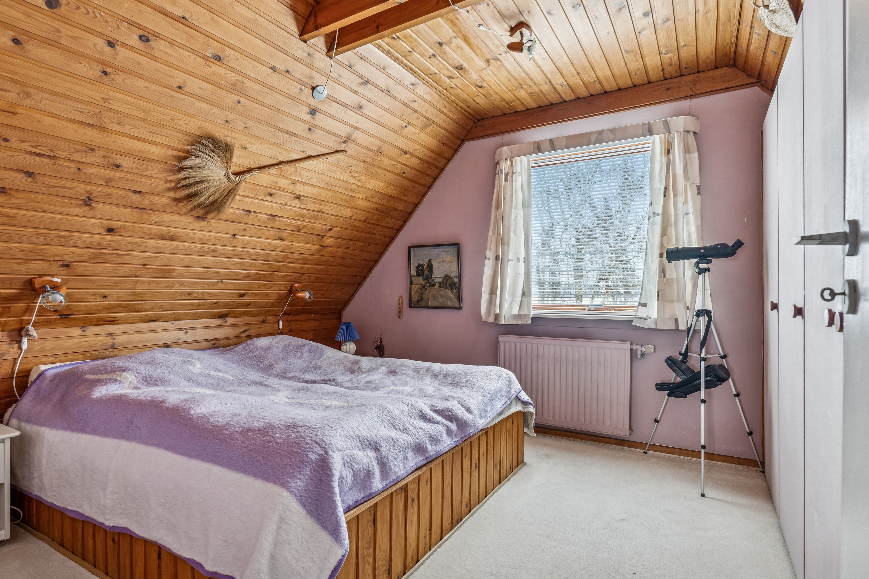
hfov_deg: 85.4
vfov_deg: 63.2
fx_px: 471
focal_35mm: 20
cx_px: 434
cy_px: 290
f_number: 8
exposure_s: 1.3
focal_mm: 13
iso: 200
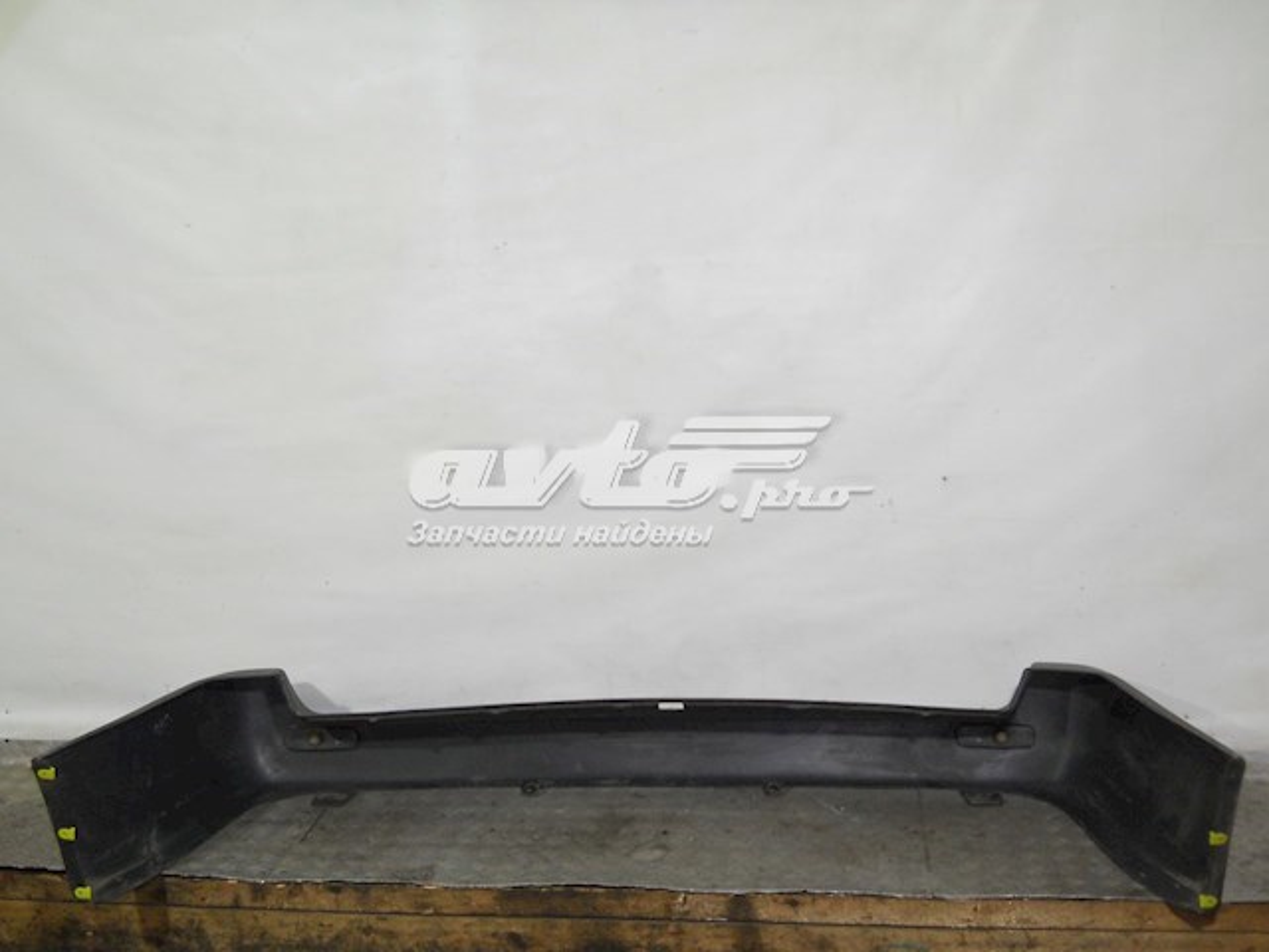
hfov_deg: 45.8
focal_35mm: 41
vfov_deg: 35.1
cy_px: 476
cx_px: 634
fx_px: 1503
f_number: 3.1
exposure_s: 1/30
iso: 125
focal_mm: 6.72
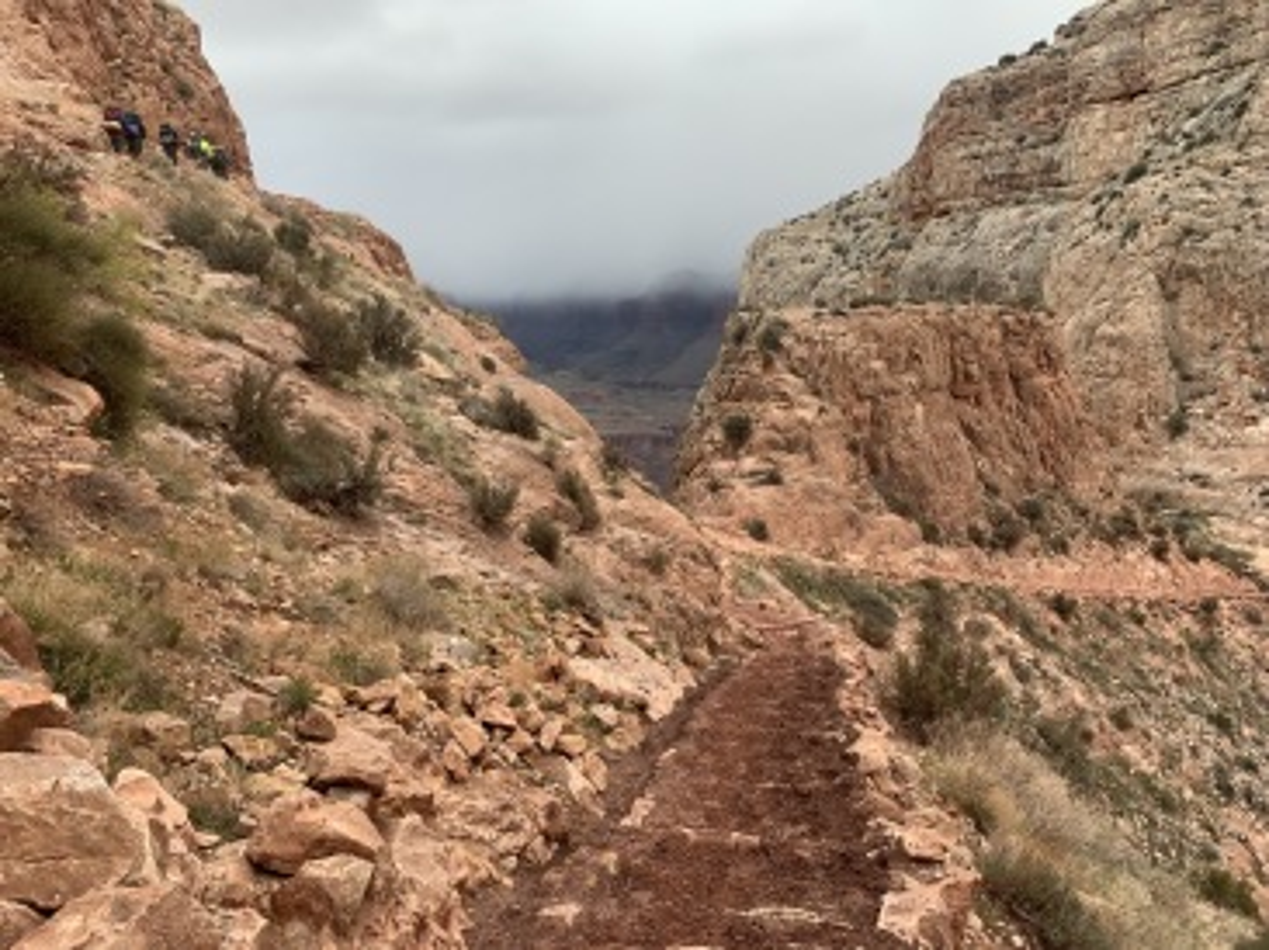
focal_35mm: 26
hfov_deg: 67.3
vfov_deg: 53.0
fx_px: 953
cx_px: 634
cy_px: 475
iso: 25
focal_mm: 4.25
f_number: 1.8
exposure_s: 1/125
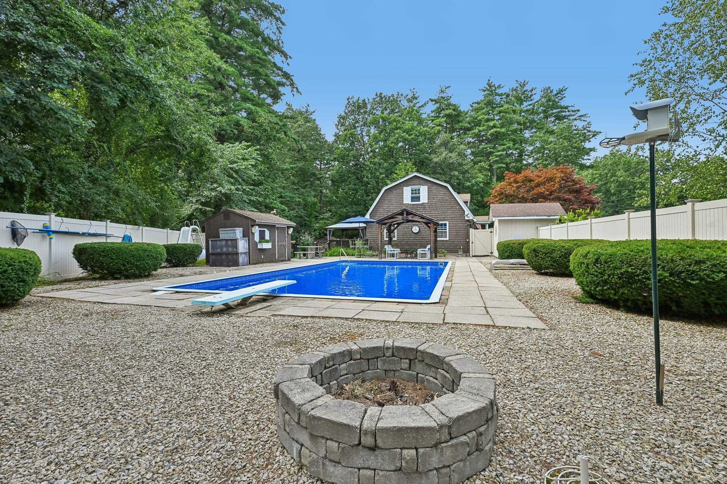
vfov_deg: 73.7
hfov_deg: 96.7
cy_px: 242
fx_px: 323
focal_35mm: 16
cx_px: 364
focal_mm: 16
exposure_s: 1/320
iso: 400
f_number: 8
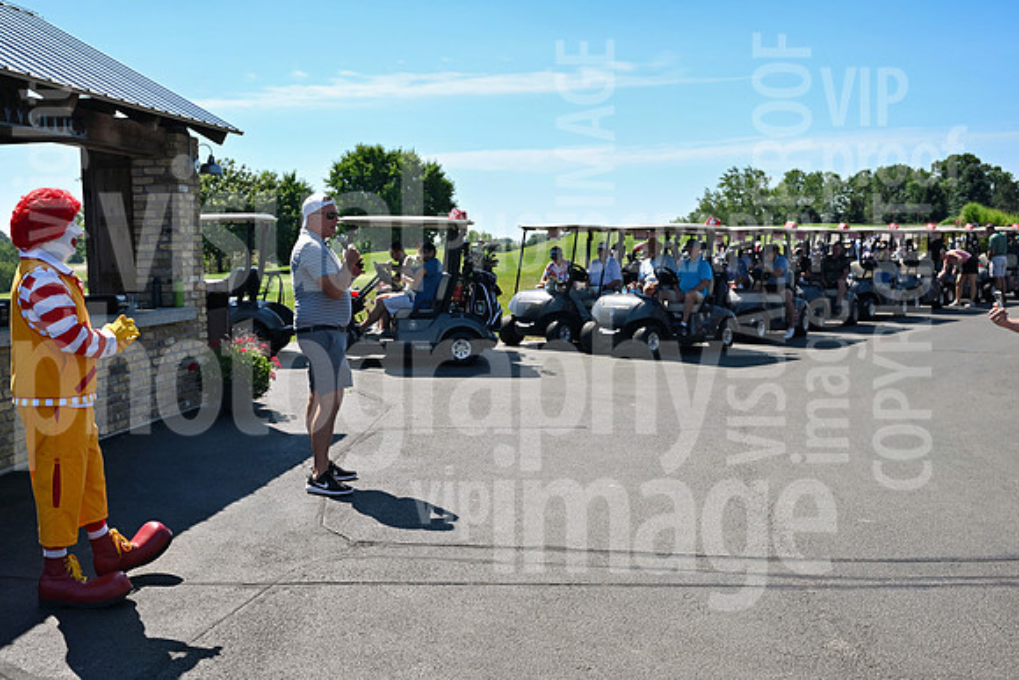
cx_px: 510
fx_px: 1048
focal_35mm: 37
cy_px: 340
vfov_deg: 36.0
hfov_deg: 51.9
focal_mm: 37
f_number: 6.3
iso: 250
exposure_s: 1/1000
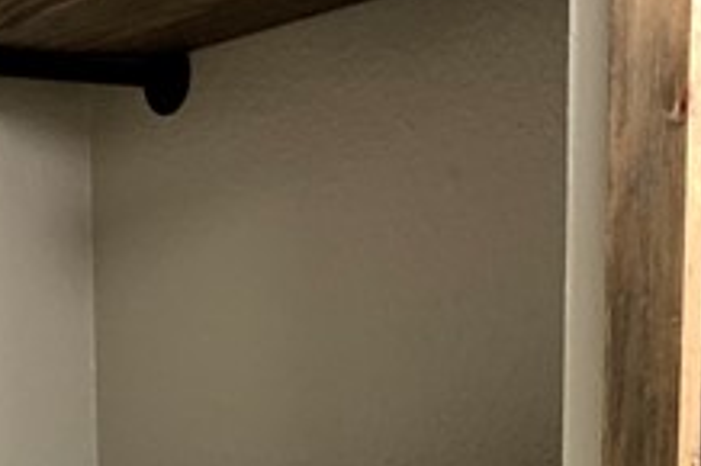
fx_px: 2471
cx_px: 158
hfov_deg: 16.1
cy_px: 1163
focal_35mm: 127
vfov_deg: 9.5
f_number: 1.8
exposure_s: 1/60
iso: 100
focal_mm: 4.25
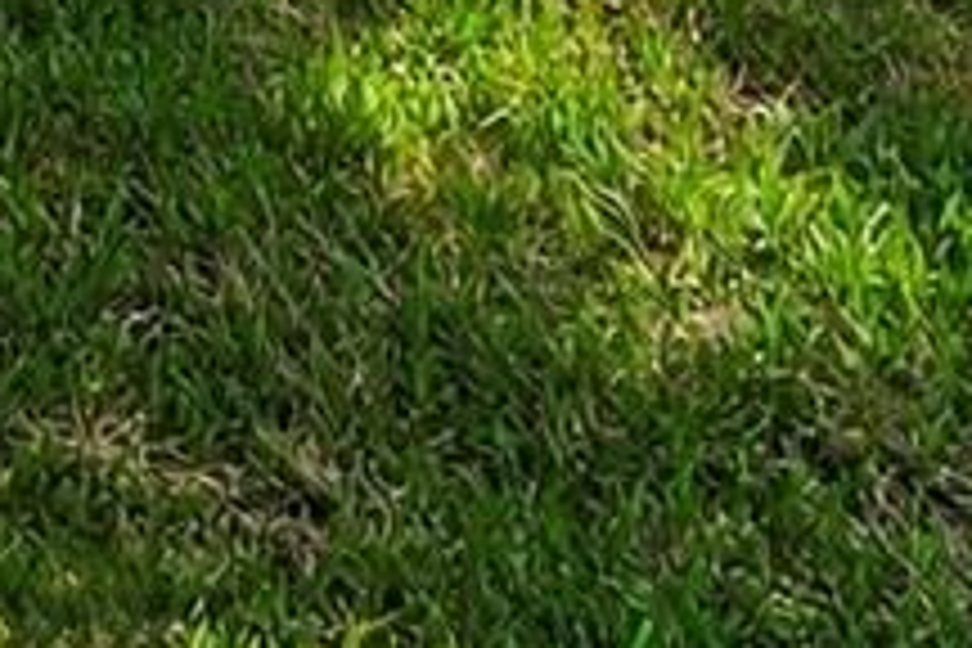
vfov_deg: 10.2
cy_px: -1404
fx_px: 2403
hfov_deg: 17.4
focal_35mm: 89
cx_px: -896
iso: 200
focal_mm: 12
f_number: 7.1
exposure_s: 1/320
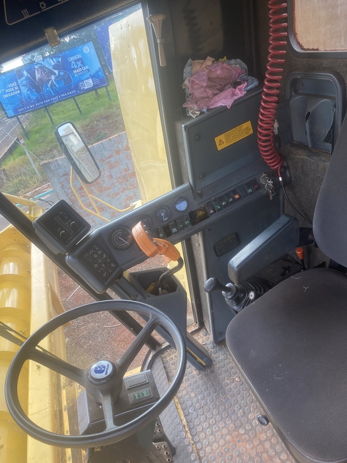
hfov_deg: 53.1
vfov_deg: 67.3
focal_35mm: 26
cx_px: 174
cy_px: 232
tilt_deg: -27.7
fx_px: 347
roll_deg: +18.3
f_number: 1.8
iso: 32
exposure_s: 1/195
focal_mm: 4.25
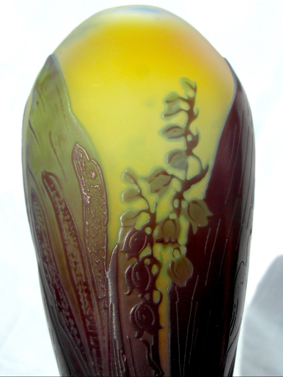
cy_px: 188
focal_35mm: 53
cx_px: 142
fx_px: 578
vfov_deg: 36.2
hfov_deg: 27.5
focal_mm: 8.7
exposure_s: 1/500
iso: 80
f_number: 6
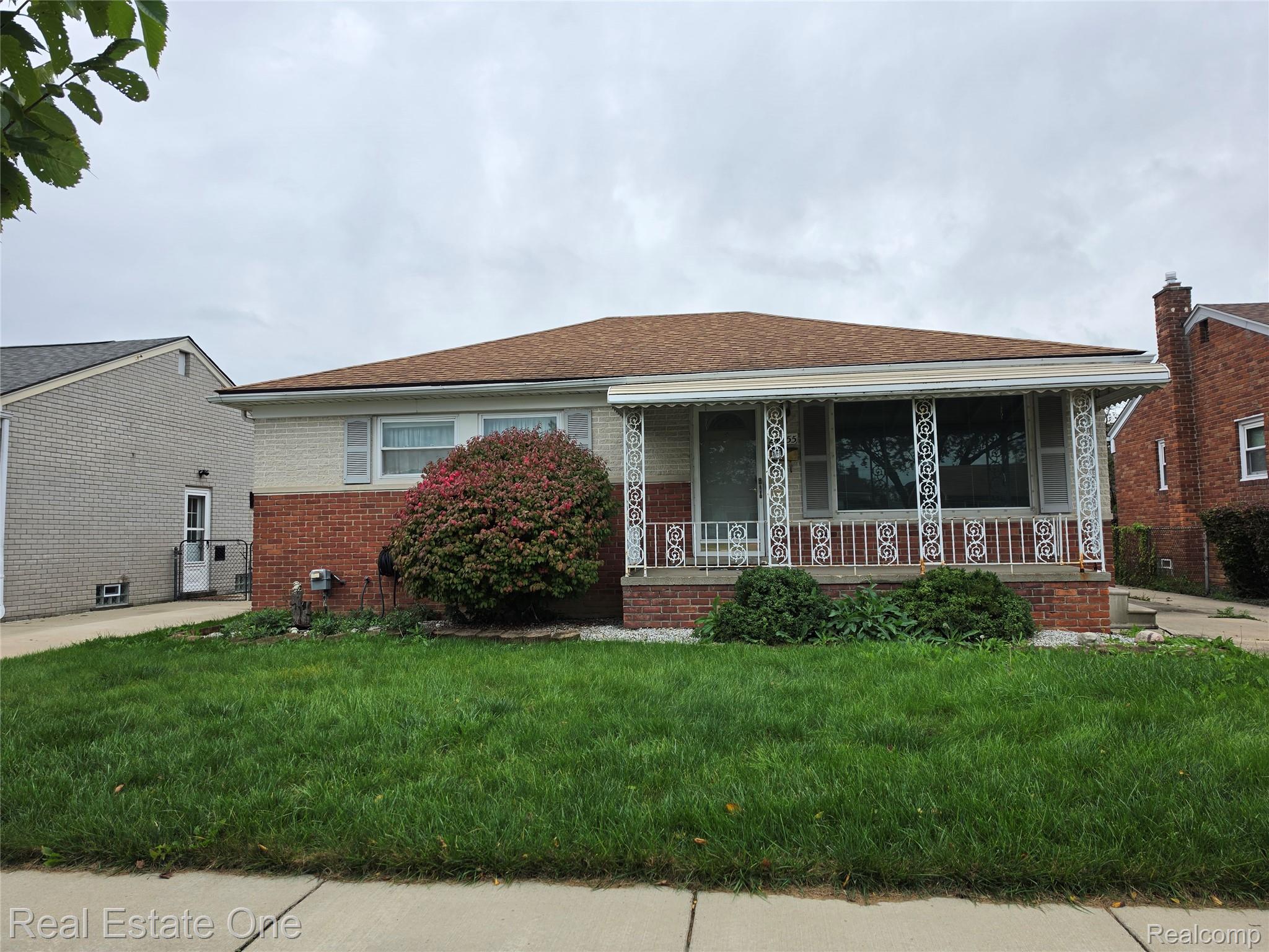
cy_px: 476
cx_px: 634
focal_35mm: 23
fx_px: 843
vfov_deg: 58.9
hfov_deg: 73.9
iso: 10
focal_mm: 6.5
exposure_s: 1/221
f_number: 1.4
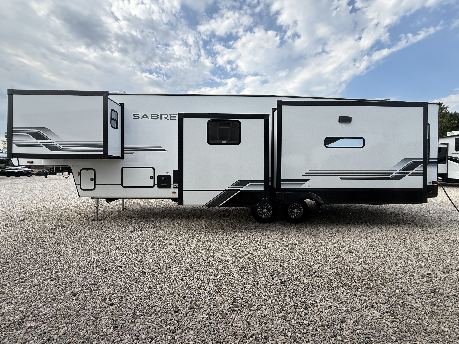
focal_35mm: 14
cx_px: 230
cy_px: 172
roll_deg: +0.6
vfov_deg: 85.7
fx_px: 186
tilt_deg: -1.8
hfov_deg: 102.1
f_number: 2.2
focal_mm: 2.22
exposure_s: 1/701
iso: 50
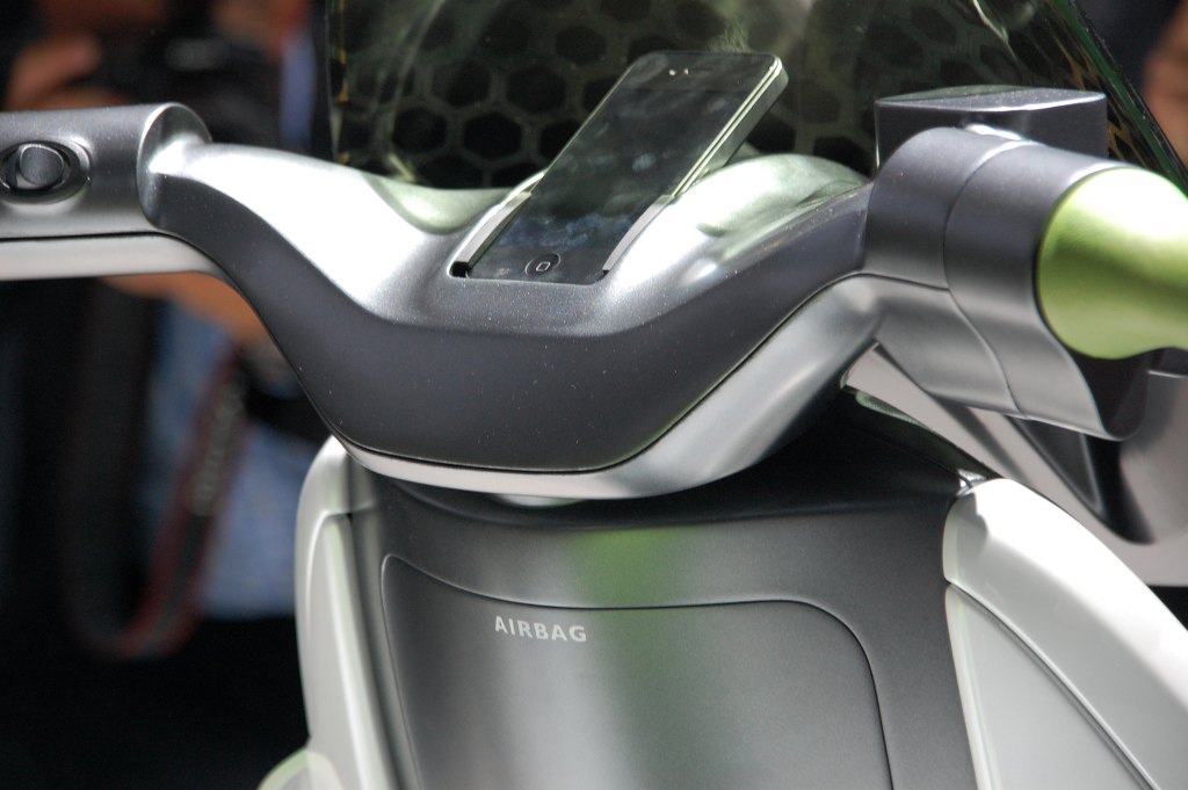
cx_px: 594
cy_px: 395
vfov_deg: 7.3
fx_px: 6182
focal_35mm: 188
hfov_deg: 11.0
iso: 640
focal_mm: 125
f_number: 6
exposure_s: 1/125
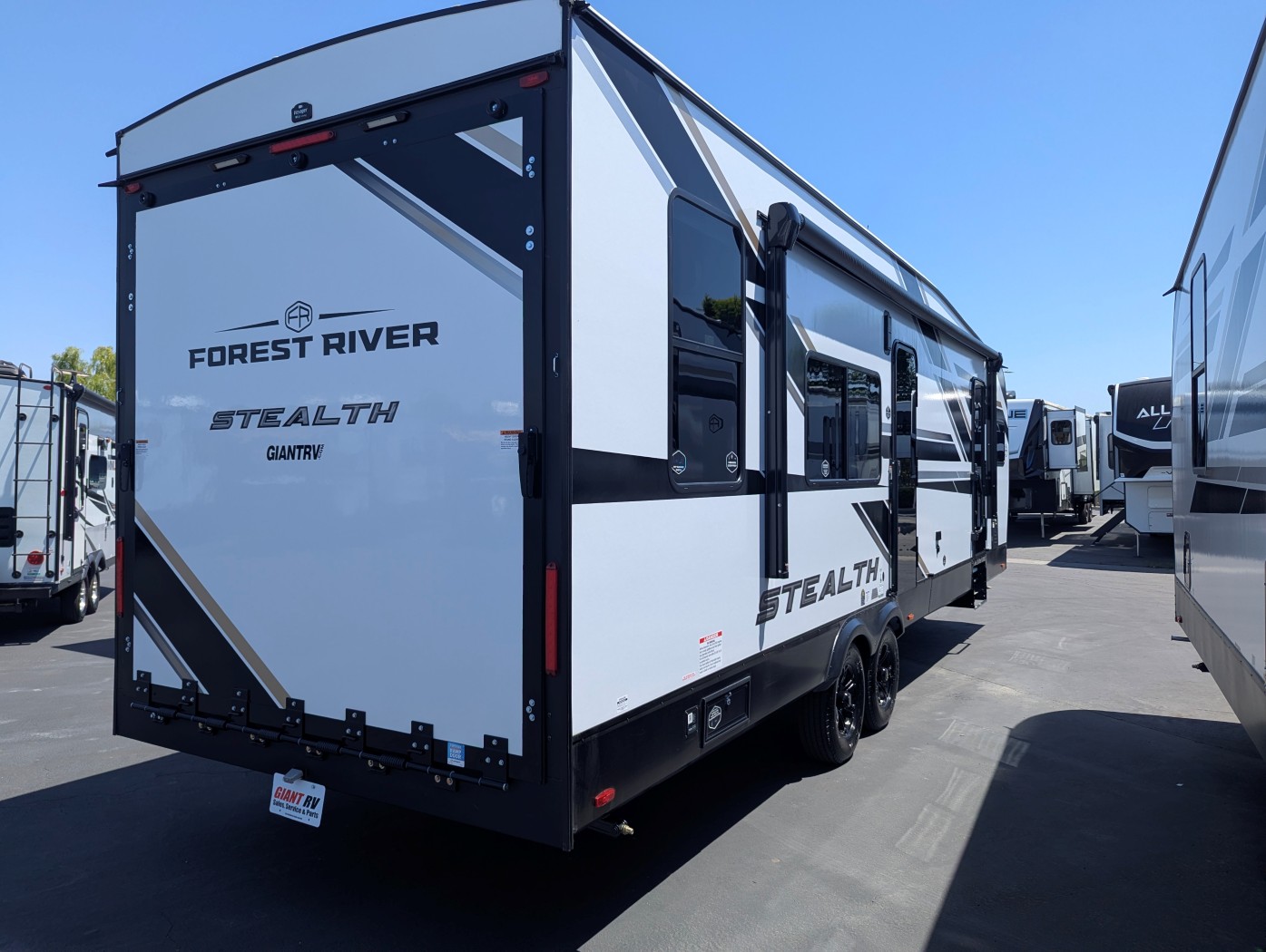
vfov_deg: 56.9
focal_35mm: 24
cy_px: 476
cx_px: 633
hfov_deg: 71.5
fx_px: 879
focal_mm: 6.81
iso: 49
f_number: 1.85
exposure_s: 1/1664
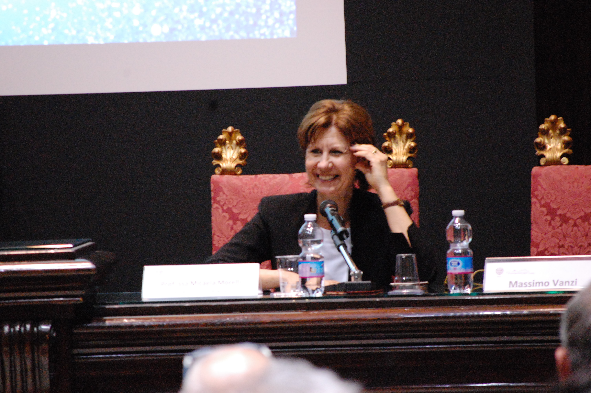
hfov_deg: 6.9
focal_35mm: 300
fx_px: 4921
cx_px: 296
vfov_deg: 4.6
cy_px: 196
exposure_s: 1/25
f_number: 5.6
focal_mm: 200
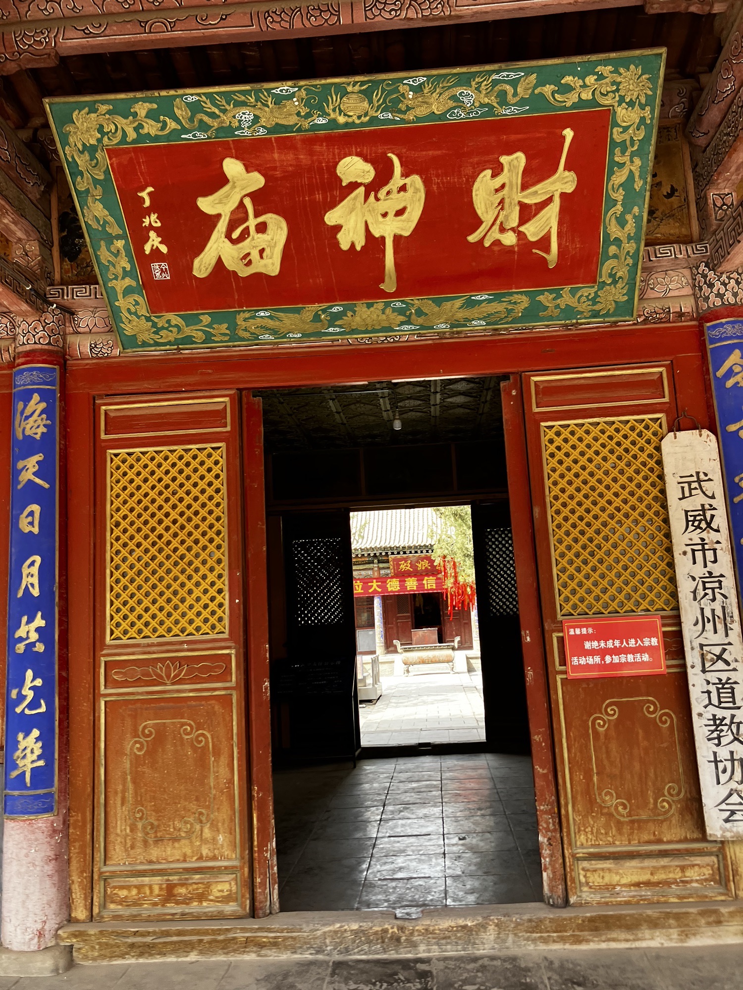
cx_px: 372
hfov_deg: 49.7
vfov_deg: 63.4
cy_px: 495
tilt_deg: +7.2
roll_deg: +1.9
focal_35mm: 28
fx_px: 801
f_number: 1.8
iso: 32
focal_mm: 3.99
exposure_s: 1/172
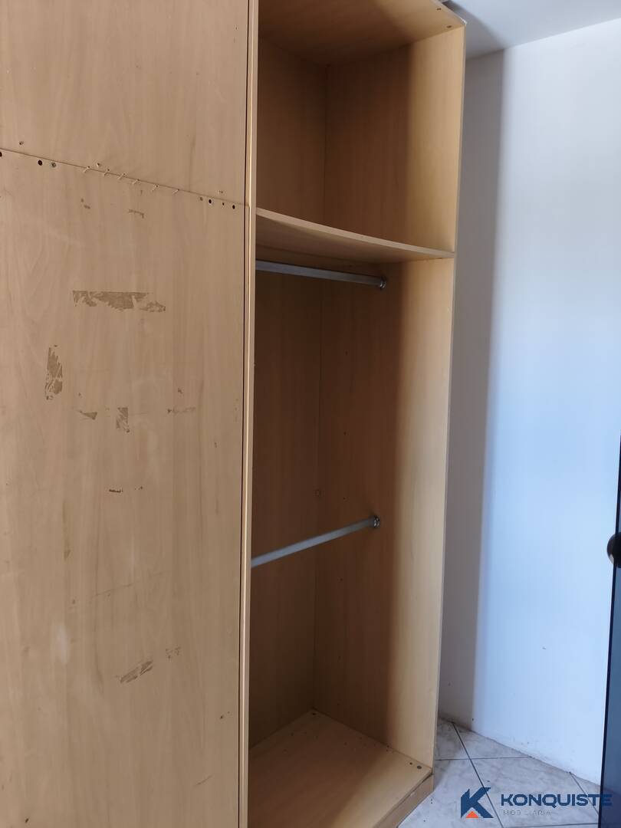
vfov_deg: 67.3
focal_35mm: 26
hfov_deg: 53.1
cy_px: 414
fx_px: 622
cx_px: 310
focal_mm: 4.94
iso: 200
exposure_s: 1/120
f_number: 1.5
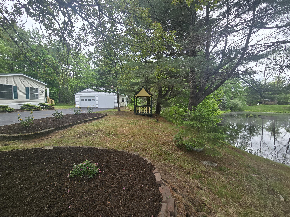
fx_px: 109
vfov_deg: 89.9
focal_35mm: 13
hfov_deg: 106.2
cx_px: 145
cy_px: 108
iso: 50
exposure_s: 1/536
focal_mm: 2.2
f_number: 2.2
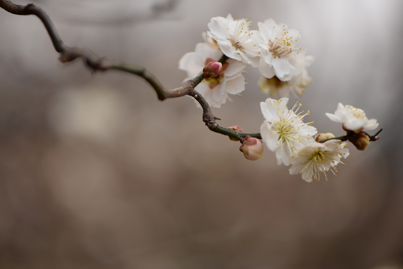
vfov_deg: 13.1
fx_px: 1176
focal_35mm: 105
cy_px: 134
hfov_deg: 19.4
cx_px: 202
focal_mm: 105
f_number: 3.5
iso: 400
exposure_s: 1/2000
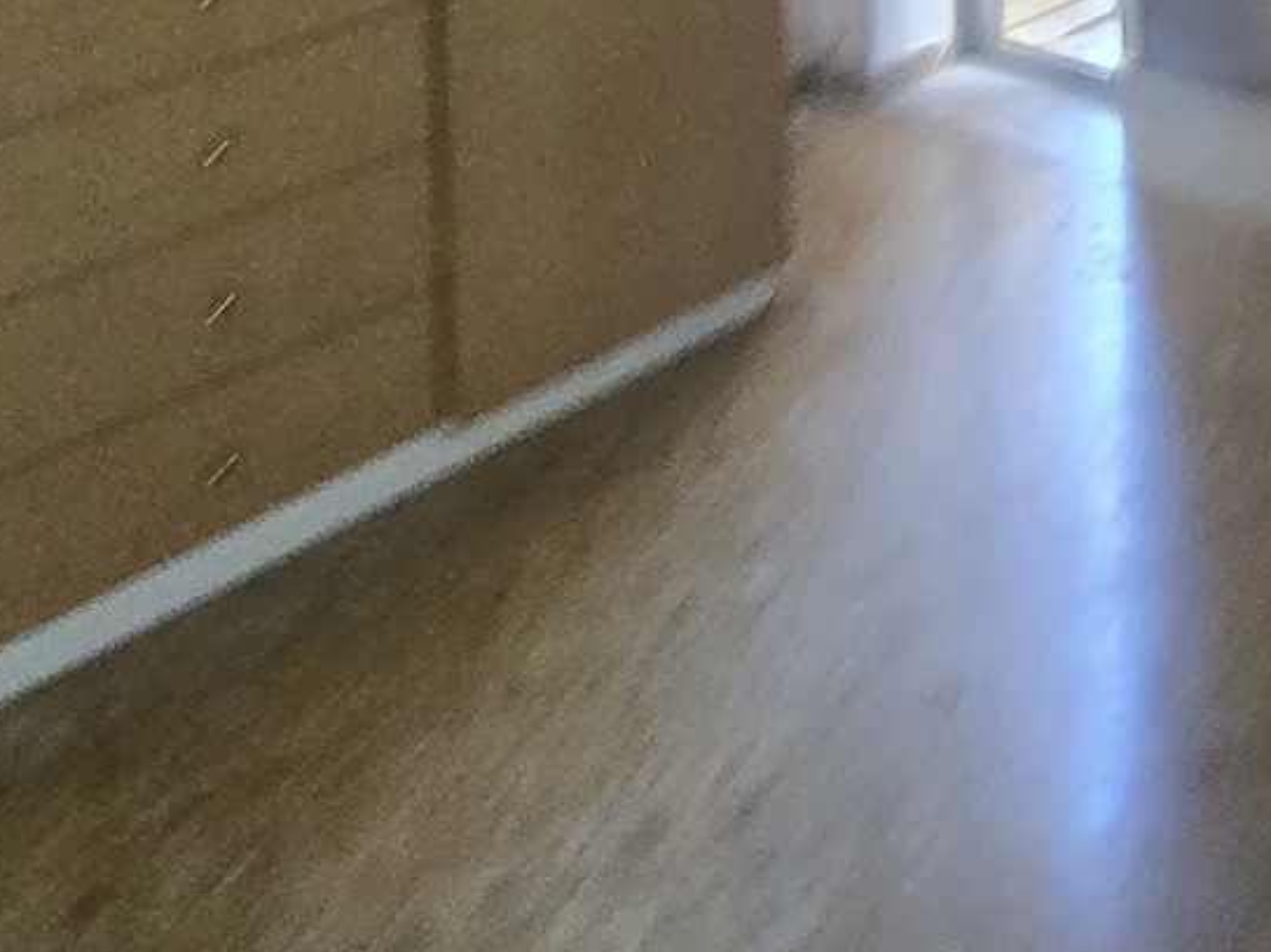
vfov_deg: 22.1
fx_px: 1689
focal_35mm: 46
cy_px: -676
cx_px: 1332
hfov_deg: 36.2
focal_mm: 2.2
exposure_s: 1/50
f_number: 2.2
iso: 400
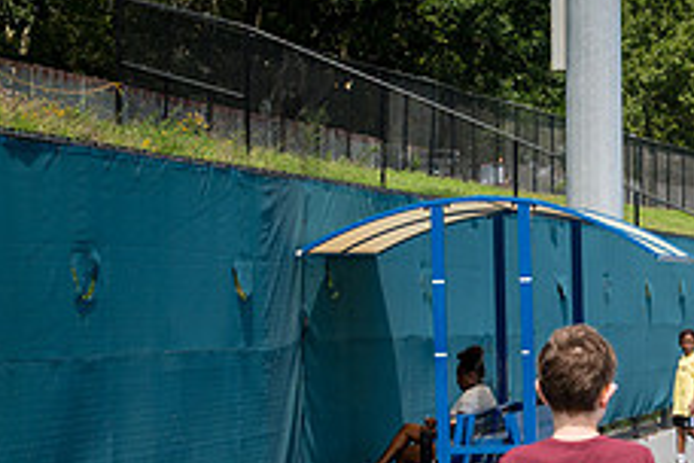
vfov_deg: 8.9
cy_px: 406
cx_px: 1003
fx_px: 2969
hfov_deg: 12.7
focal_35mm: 154
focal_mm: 46
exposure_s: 1/800
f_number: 5
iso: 100
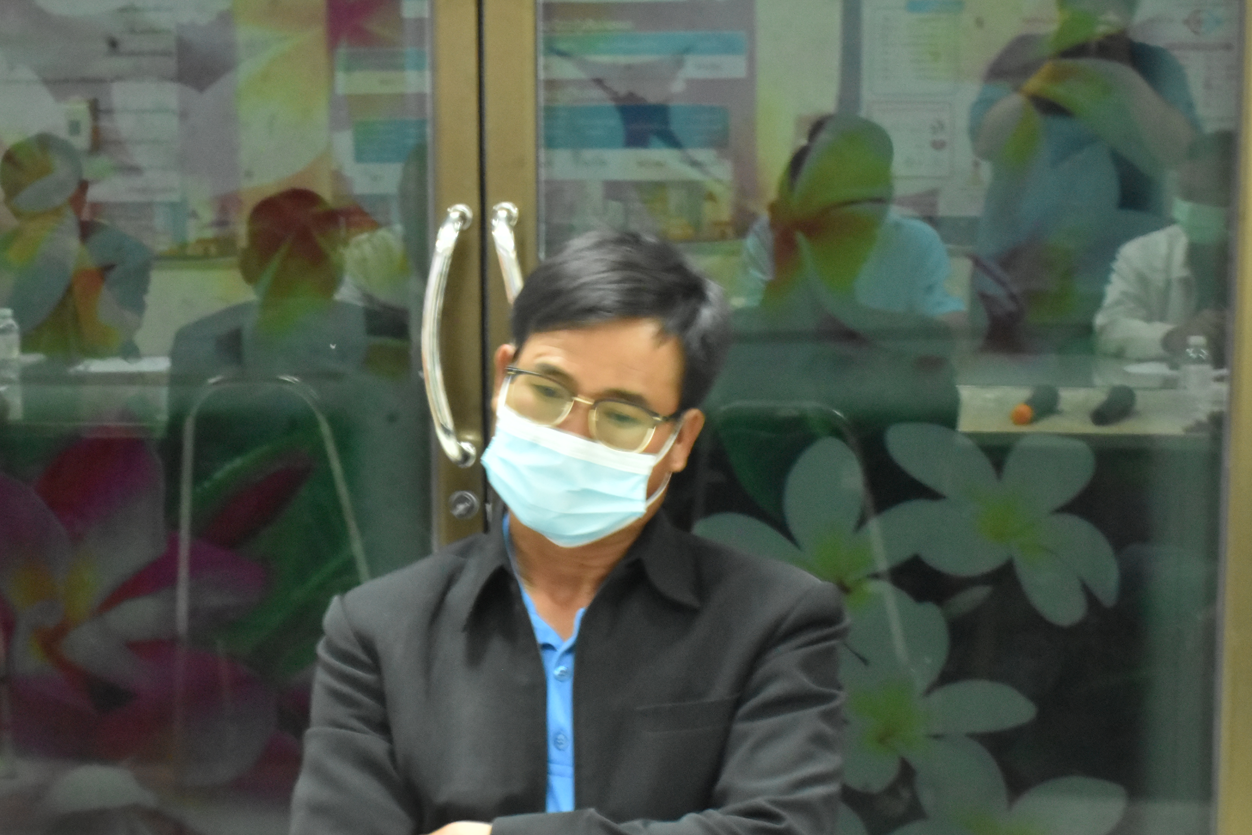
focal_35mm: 79
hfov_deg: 25.6
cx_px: 503
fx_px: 2747
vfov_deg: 17.2
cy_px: 556
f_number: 20
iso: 3200
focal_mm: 38
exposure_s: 1/3
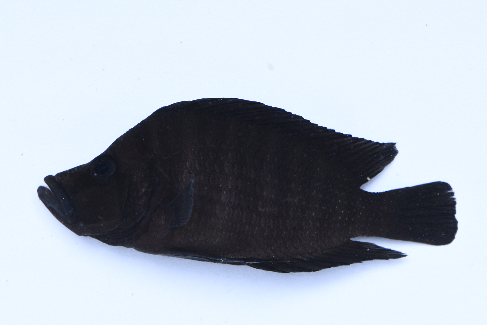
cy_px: 162
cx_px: 244
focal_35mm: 126
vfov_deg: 10.9
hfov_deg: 16.3
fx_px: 1704
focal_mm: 105
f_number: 8
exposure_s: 1/80
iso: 800
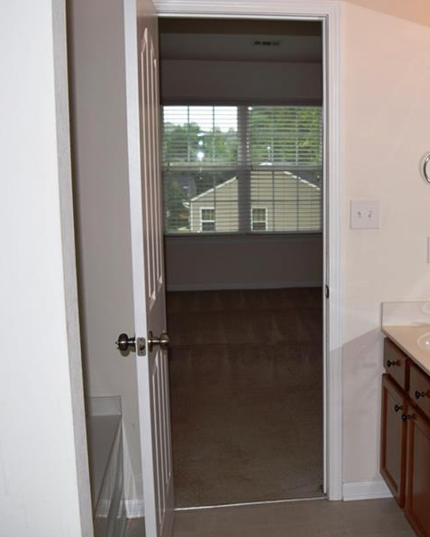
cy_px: 248
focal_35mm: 43
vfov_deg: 42.9
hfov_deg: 34.2
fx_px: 684
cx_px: 324
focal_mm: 18
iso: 100
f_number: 3.5
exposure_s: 1/200
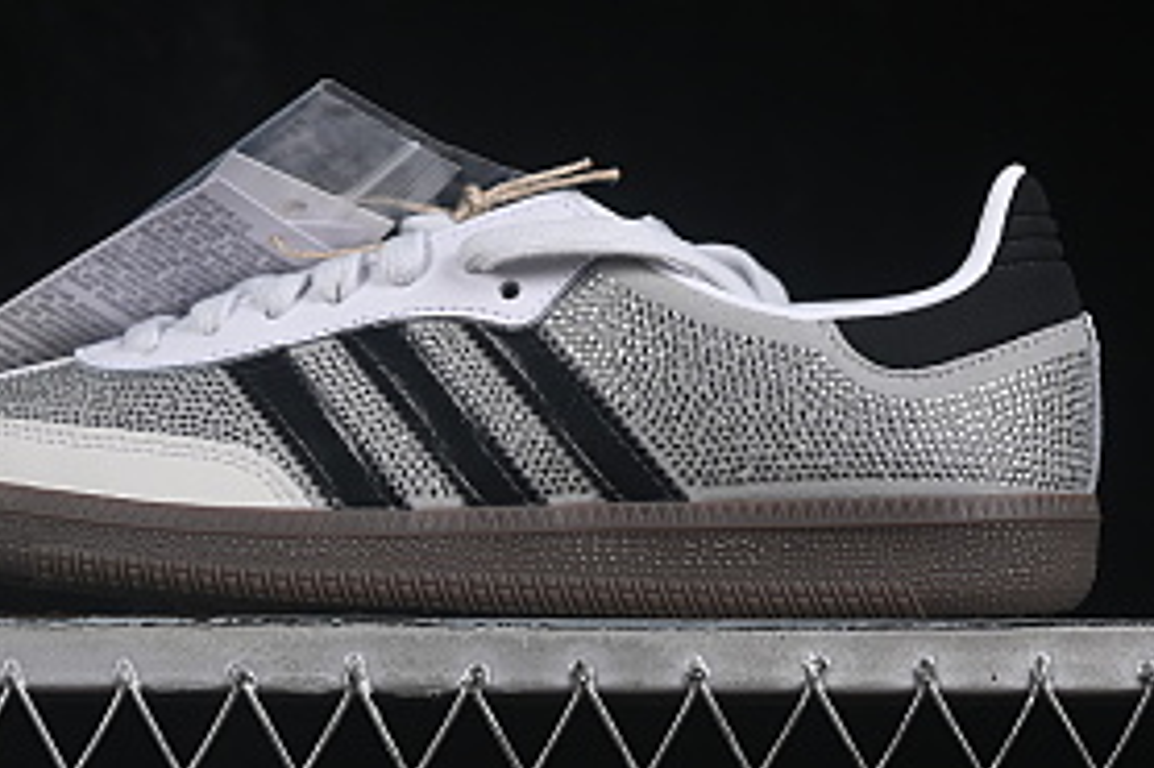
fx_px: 4325
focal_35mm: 135
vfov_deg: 10.1
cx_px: 494
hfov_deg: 15.2
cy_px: 189
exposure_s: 1/80
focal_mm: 50
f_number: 8
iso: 160
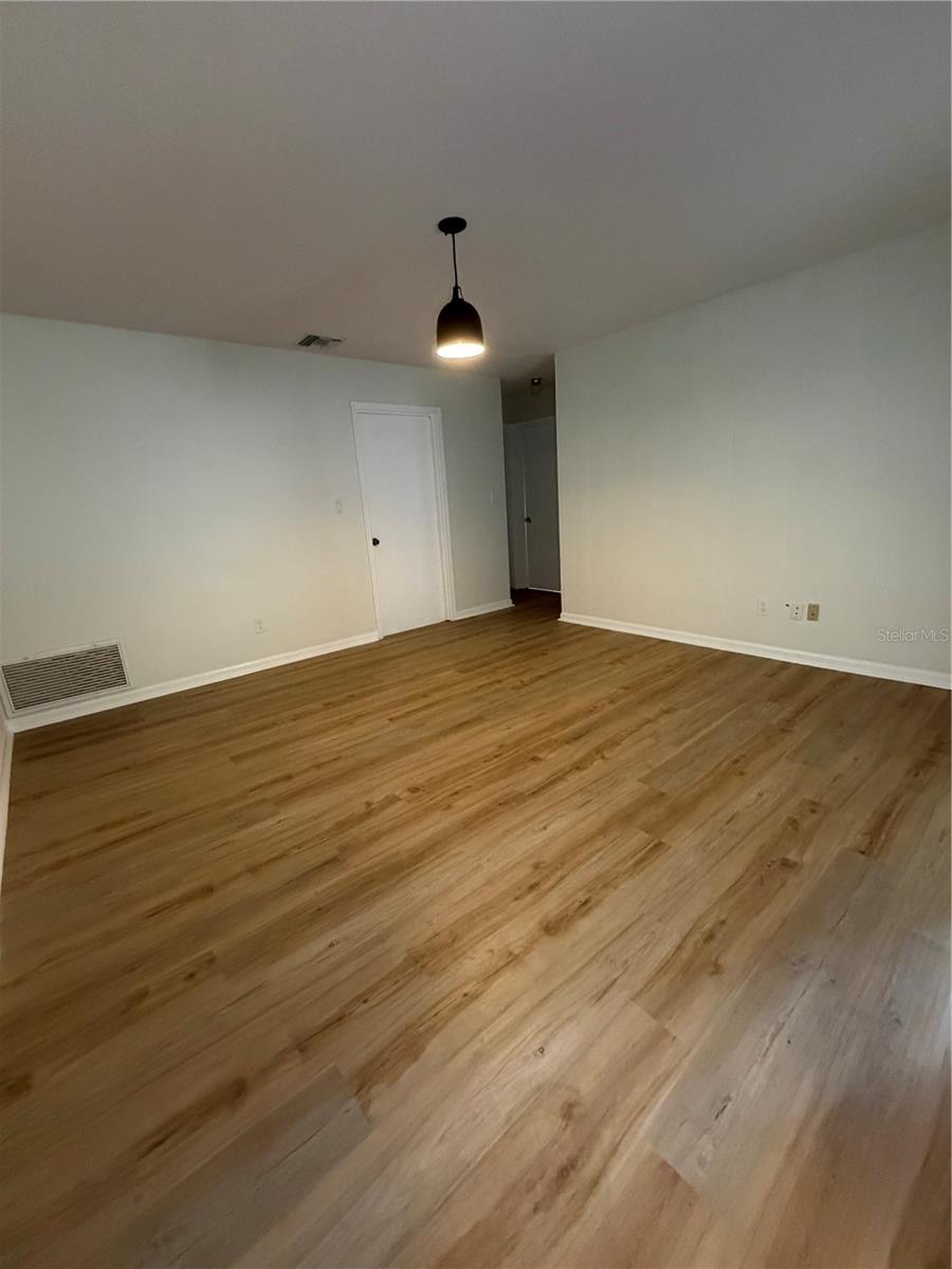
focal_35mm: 14
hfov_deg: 85.7
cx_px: 476
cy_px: 634
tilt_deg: -15.3
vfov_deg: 102.1
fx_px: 513
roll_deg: +5.3
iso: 640
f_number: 2.2
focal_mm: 2.22
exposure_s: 1/60
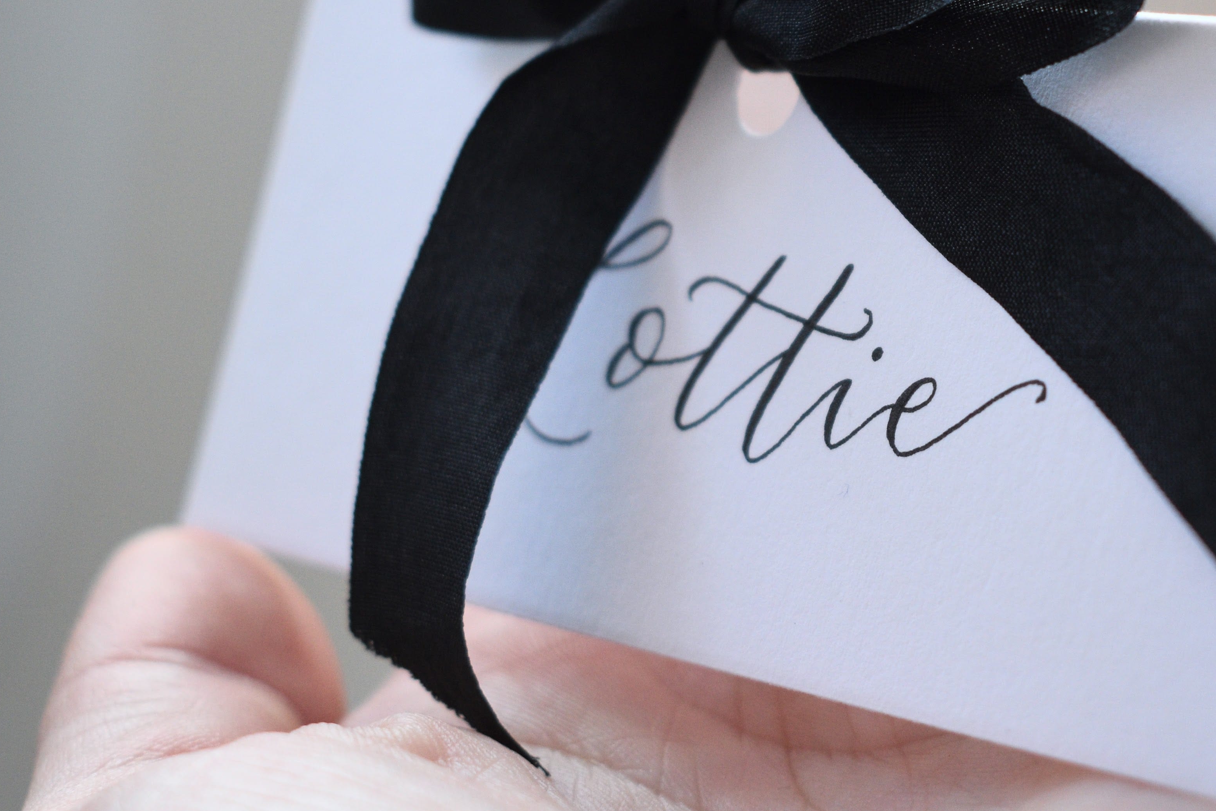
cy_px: 193
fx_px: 3310
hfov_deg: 20.7
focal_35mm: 98
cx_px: 827
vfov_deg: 13.9
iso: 450
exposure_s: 1/250
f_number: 4.5
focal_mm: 34
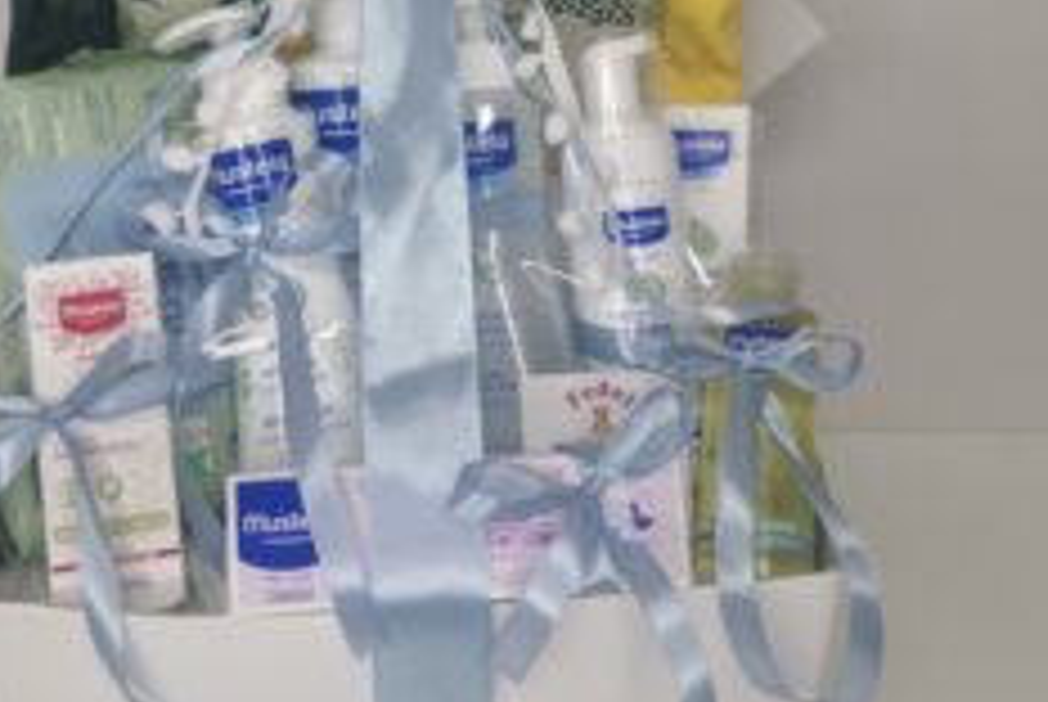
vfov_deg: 32.1
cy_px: 176
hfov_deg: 47.0
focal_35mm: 41
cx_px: 409
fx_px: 1195
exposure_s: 1/100
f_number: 1.8
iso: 100
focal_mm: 5.54
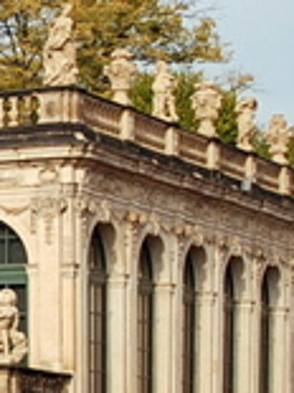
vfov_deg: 9.4
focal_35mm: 210
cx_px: -786
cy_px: 312
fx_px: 2381
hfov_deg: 6.1
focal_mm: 22
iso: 100
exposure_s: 1/160
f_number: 6.3
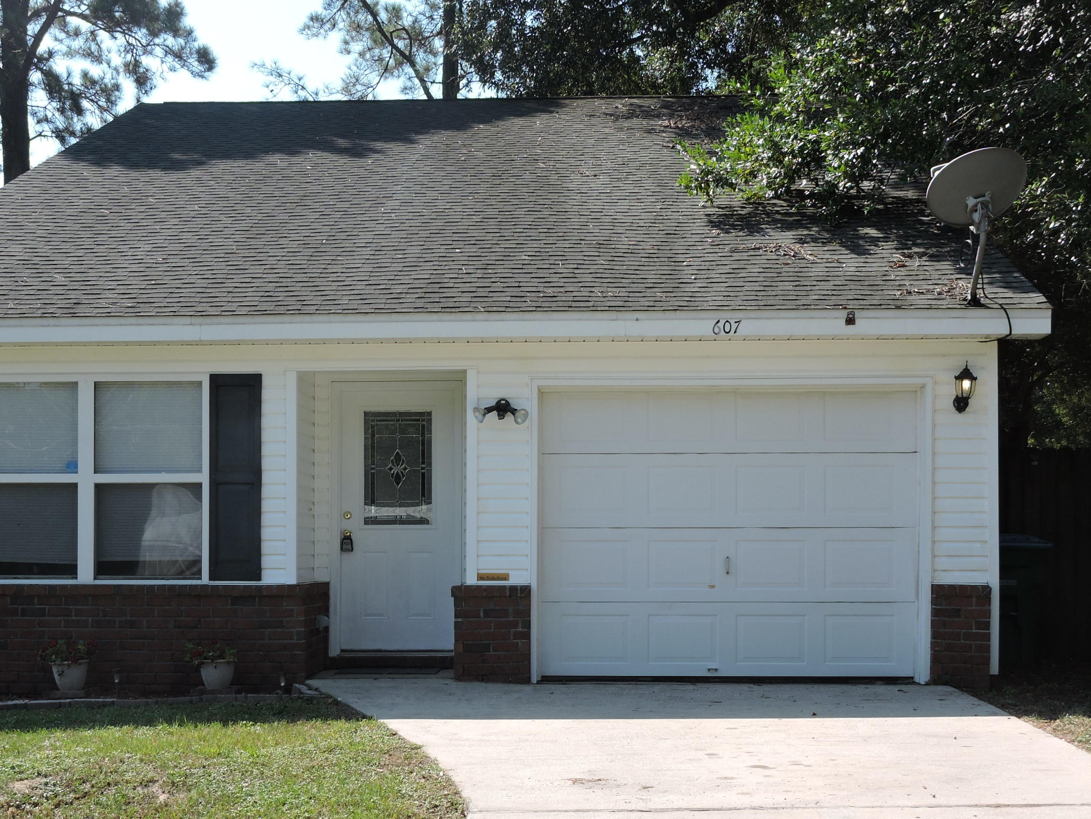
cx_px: 479
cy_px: 548
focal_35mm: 54
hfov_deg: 35.5
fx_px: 1702
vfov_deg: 26.9
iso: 100
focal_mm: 7.2
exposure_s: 1/500
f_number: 3.8
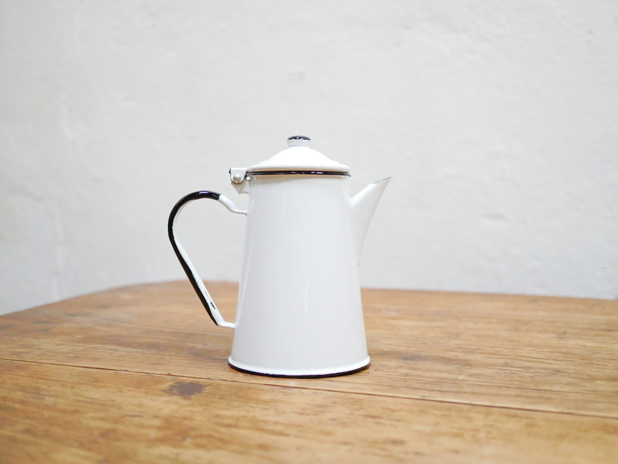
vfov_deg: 36.0
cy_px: 232
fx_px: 714
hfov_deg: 46.8
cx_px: 309
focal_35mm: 40
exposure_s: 1/60
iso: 1600
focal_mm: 20
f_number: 1.7
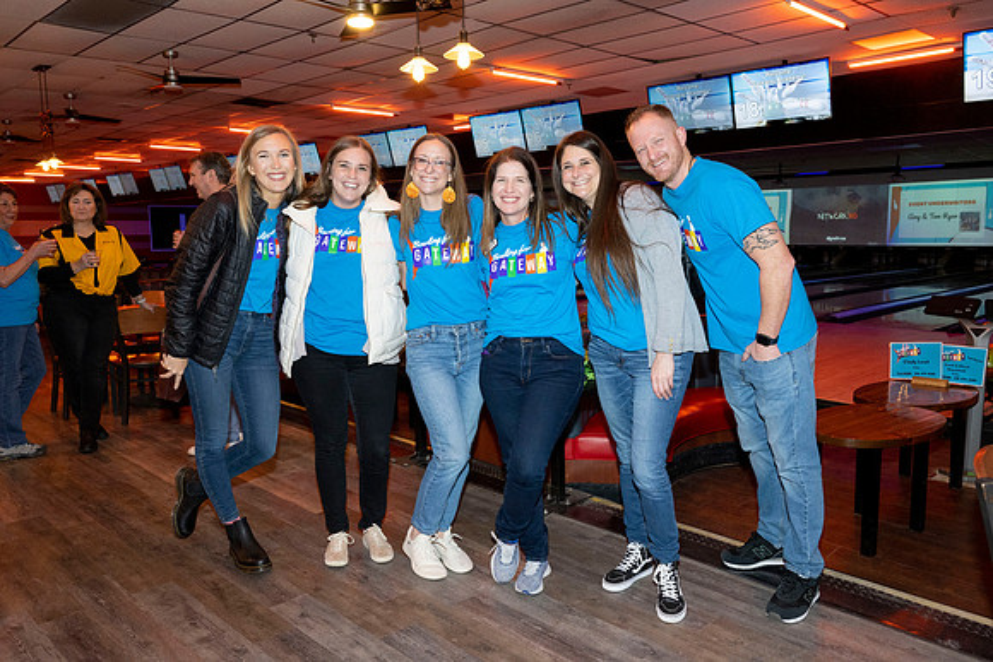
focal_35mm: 28
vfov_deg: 47.2
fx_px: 759
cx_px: 496
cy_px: 331
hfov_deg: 66.4
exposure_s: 1/80
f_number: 5.6
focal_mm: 27.5
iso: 1600
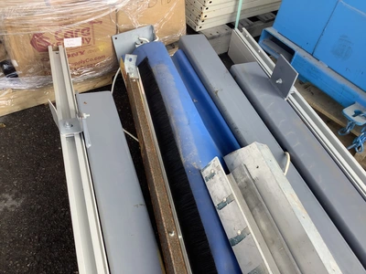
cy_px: 137
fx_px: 328
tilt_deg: -45.7
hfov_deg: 58.4
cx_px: 183
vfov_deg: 45.4
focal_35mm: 31
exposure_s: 1/100
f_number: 2.4
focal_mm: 3.3
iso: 32
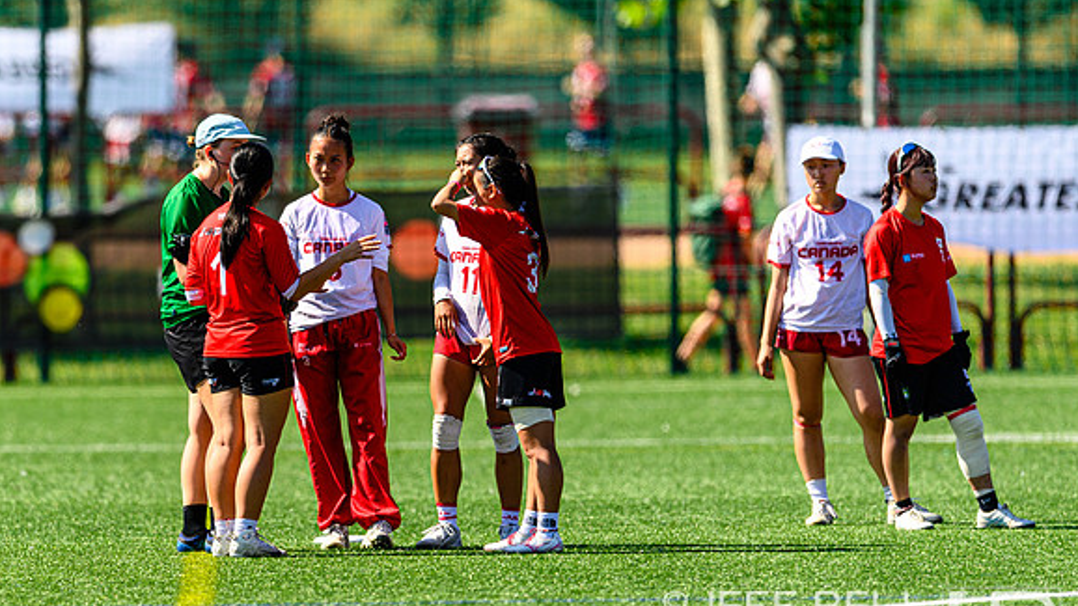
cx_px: 392
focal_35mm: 585
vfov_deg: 2.1
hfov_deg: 3.7
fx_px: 16720
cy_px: 382
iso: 100
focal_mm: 400
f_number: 3.2
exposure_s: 1/1600
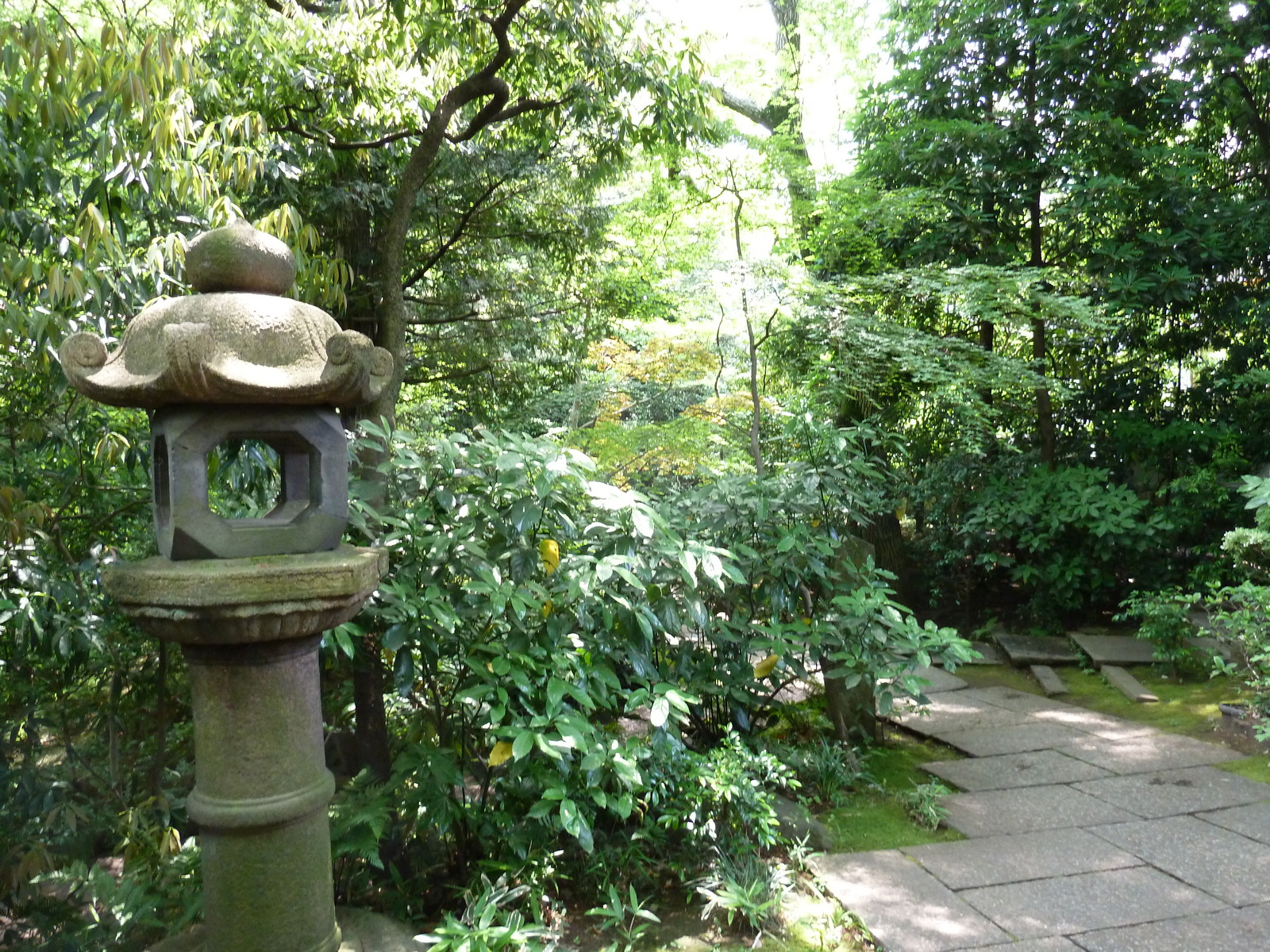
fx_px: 917
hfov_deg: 69.4
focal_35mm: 25
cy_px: 476
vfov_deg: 54.9
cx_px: 635
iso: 250
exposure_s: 1/30
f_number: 3.3
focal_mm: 4.1
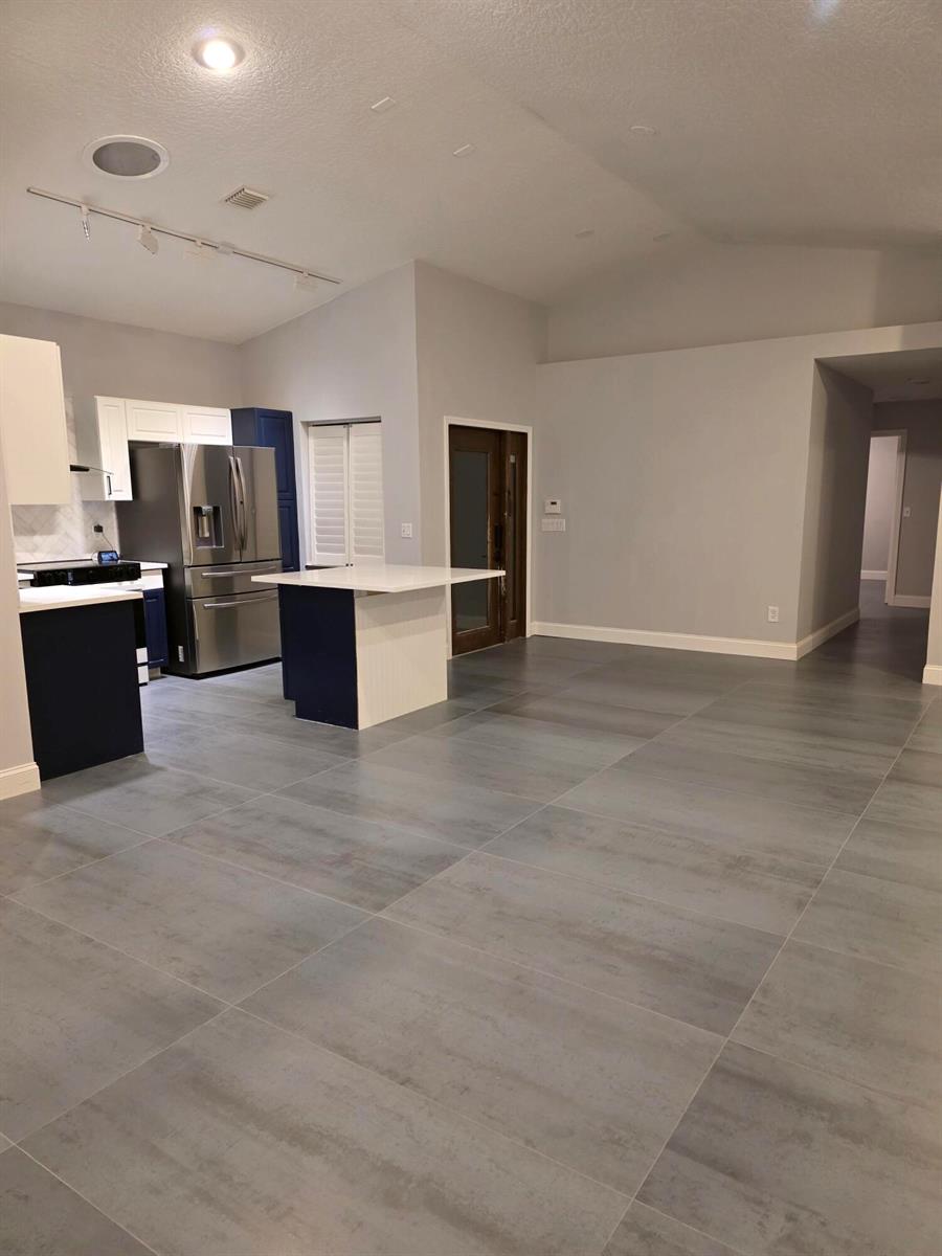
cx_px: 471
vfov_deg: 73.9
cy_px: 628
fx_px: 835
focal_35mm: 23
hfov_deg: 58.9
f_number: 1.7
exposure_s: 1/120
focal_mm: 6.3
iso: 800
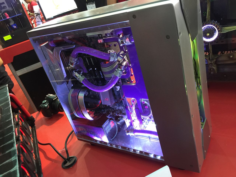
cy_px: 88
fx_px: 198
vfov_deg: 48.2
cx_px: 118
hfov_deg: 61.7
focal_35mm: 29
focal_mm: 4.15
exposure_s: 1/15
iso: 100
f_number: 2.2
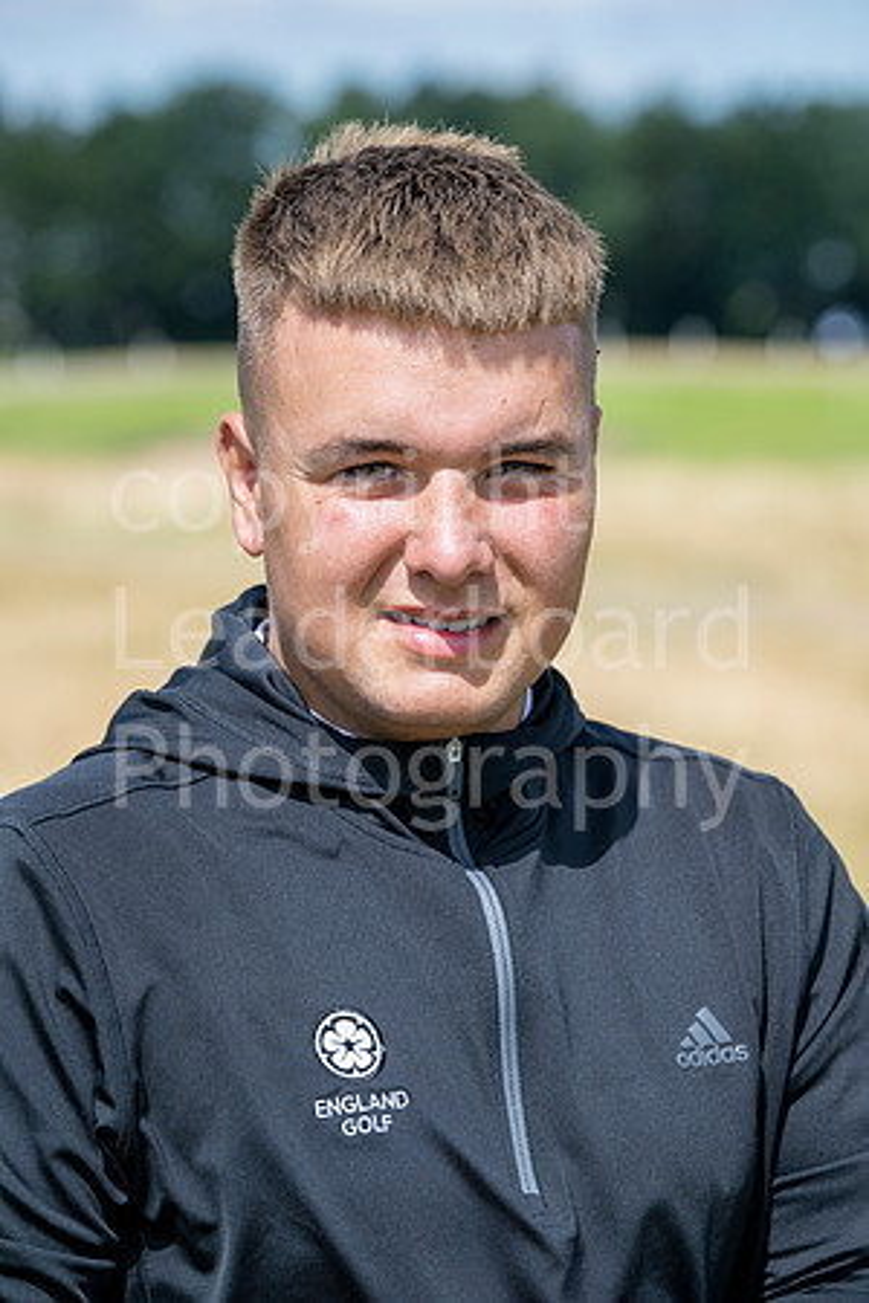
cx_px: 434
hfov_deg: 9.8
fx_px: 5069
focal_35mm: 140
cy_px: 652
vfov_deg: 14.7
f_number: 6.3
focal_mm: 140
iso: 400
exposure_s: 1/1600
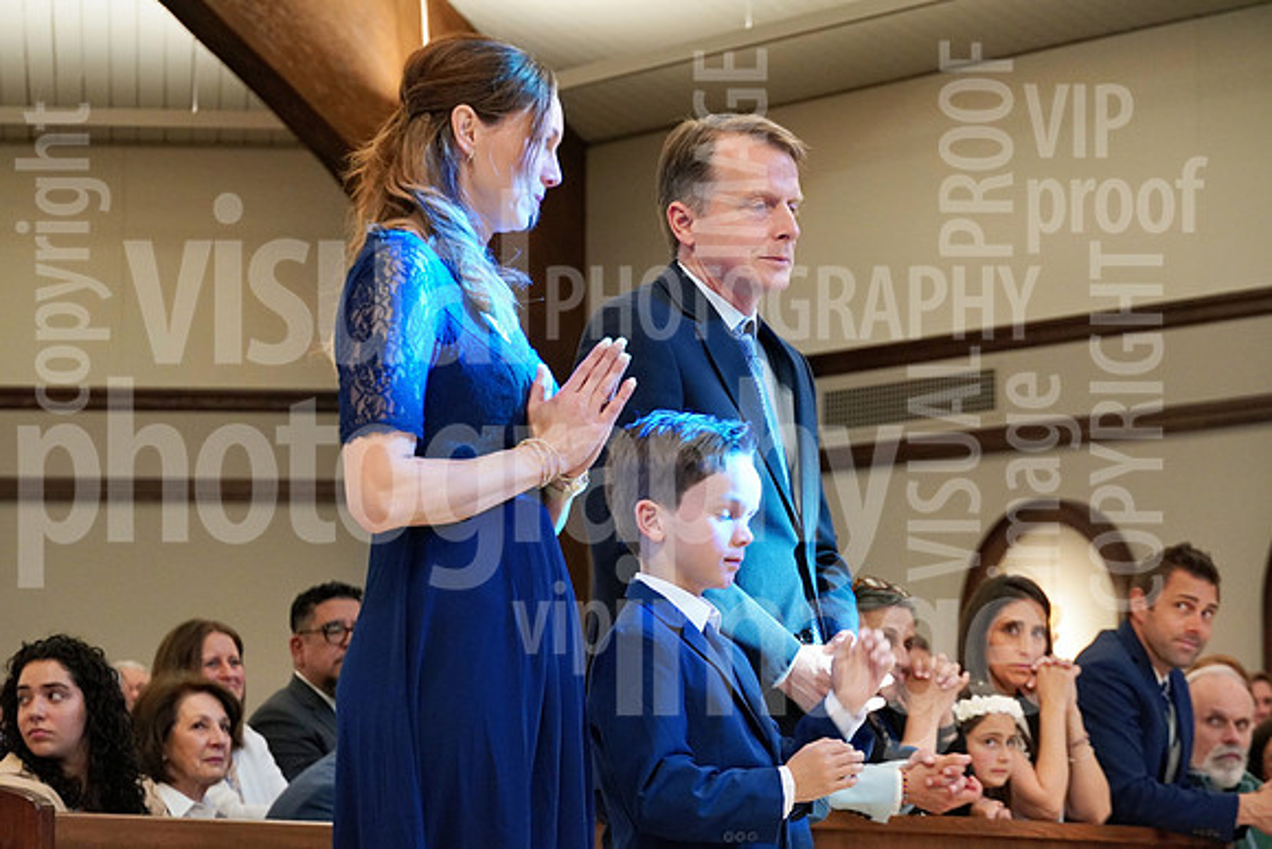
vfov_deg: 10.2
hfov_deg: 15.2
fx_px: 4771
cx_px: 636
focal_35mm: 135
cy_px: 424
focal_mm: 90
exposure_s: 1/100
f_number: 5.6
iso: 2000
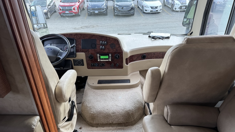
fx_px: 168
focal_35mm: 27
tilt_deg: -30.4
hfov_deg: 69.8
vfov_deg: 42.4
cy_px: 86
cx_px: 120
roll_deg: +1.3
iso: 100
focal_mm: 6.76
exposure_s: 1/121
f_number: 1.78
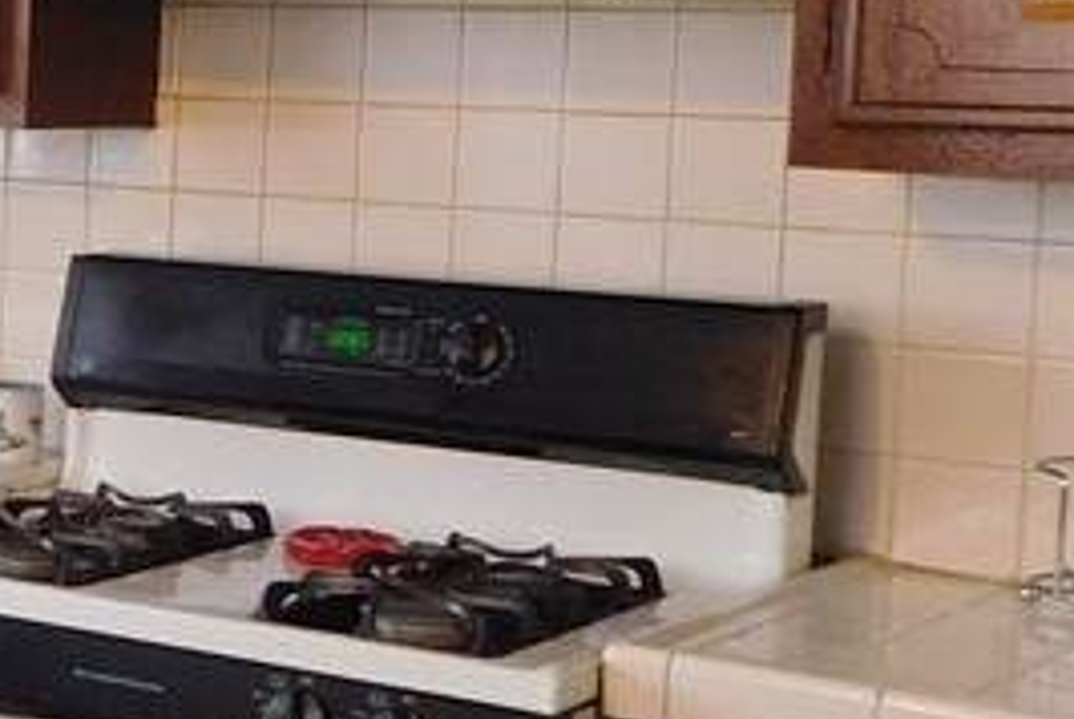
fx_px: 2748
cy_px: 230
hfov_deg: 17.5
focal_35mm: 92
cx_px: -917
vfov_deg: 14.9
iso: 220
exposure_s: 1/30
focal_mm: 4
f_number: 3
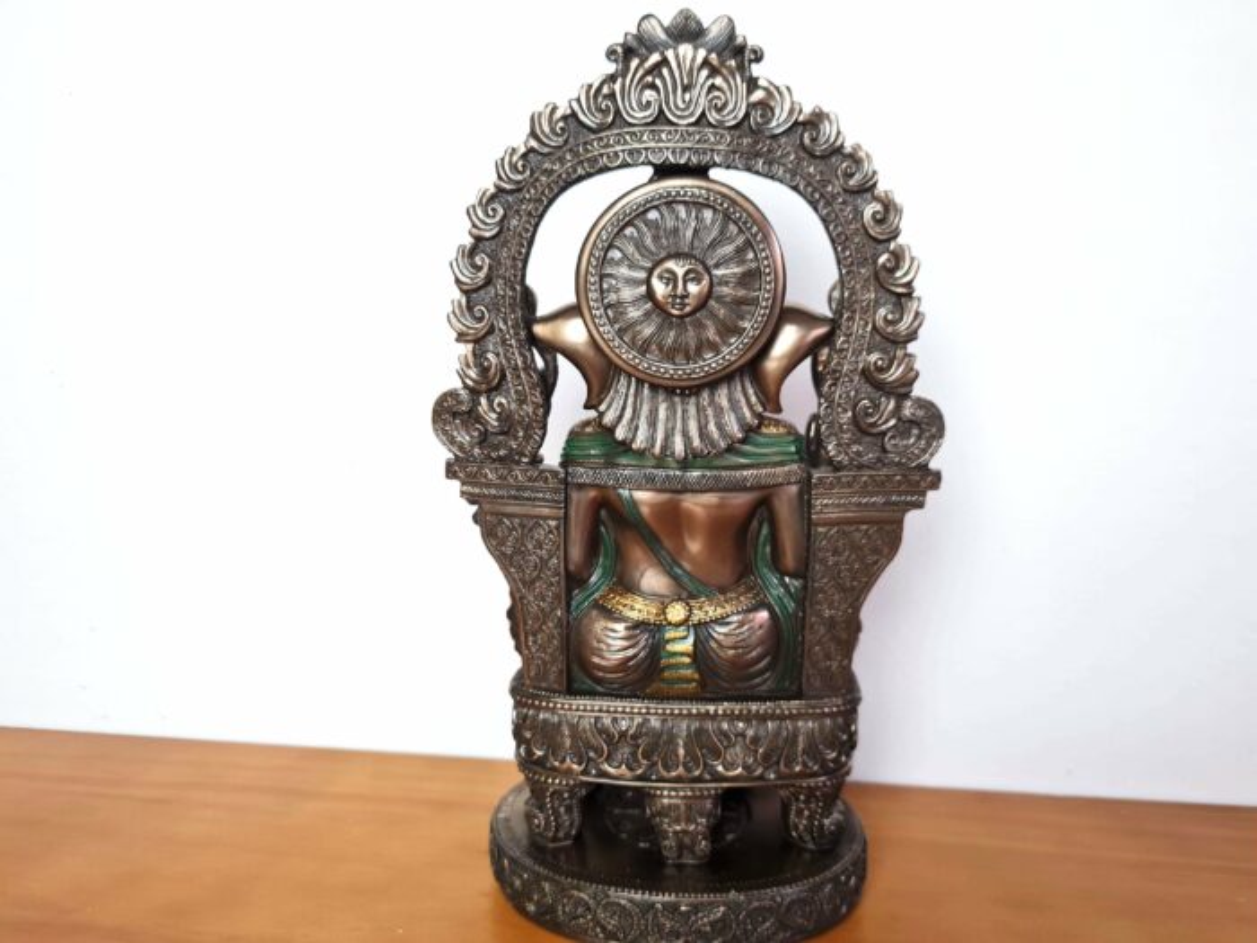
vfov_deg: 53.1
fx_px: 944
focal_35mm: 26
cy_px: 472
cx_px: 628
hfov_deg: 67.3
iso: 160
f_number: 1.8
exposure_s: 1/120
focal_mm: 5.4
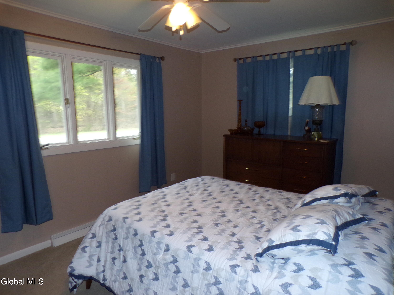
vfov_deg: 56.8
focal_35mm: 24
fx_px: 273
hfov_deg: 71.6
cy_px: 148
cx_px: 197
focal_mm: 4.3
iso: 200
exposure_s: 1/34
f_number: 3
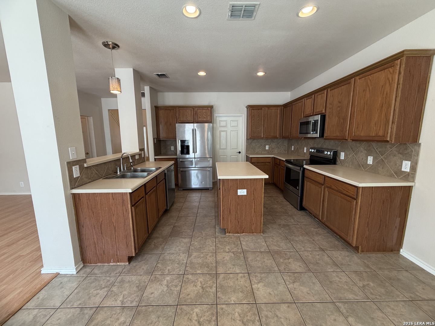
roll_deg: +1.0
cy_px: 163
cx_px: 218
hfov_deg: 102.1
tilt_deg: -8.7
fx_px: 176
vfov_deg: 85.7
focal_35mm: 14
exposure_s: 1/120
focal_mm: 2.22
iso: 200
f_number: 2.2
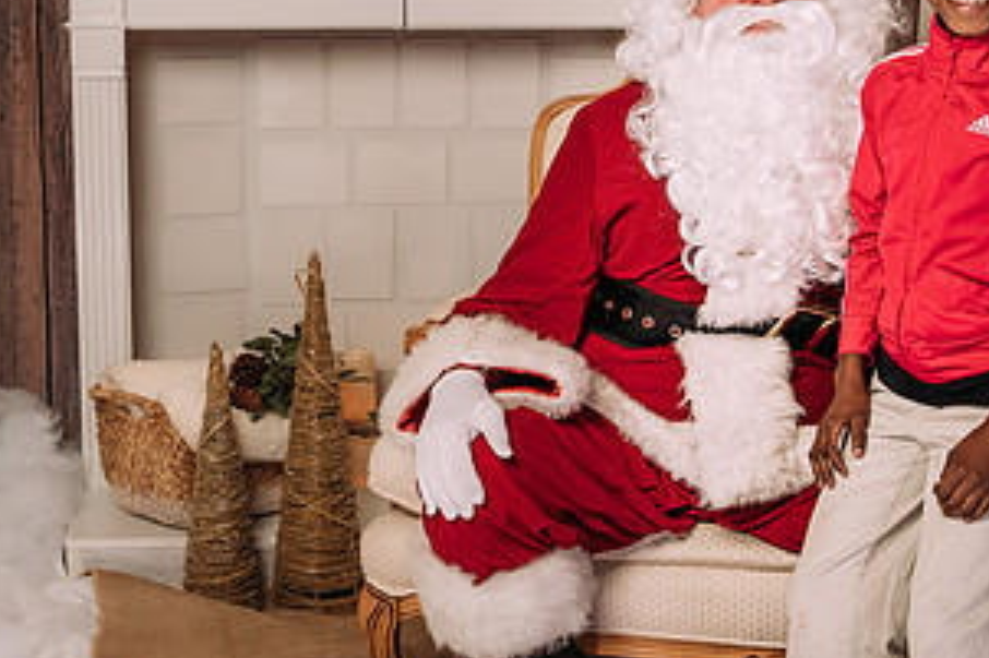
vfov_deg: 18.6
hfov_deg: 27.7
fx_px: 2004
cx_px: 489
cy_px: 249
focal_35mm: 73
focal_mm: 35
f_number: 5.6
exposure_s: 1/100
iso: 100
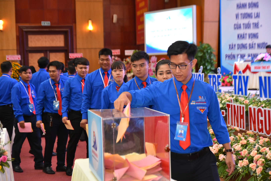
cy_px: 90
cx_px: 136
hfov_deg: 31.9
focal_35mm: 63
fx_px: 474
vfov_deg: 21.6
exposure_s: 1/125
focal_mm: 42
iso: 1100
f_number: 2.8
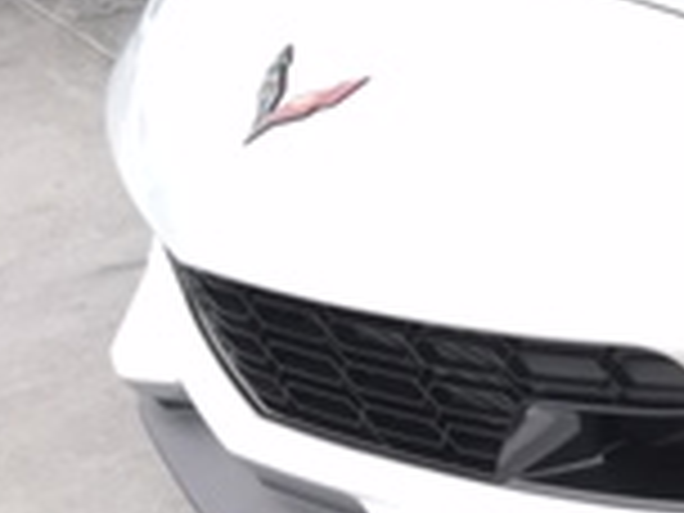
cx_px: 1413
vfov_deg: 12.1
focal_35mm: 122
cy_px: 50
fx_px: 2411
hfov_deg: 13.6
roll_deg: +0.6
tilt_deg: -20.5
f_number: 2.2
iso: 32
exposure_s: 1/120
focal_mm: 4.15
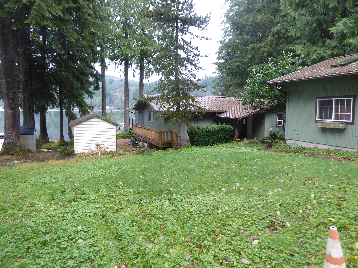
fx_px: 259
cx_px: 179
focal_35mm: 25
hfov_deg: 69.4
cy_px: 134
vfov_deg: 54.9
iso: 160
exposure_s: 1/60
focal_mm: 4.3
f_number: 3.3
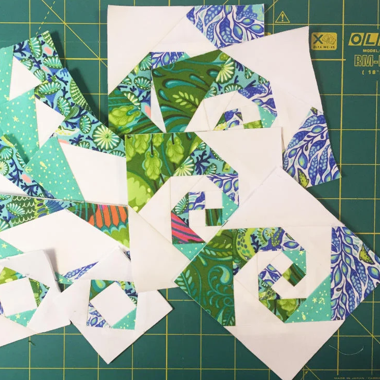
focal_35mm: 35
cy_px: 190
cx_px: 145
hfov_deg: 46.8
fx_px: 435
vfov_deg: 47.2
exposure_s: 1/33
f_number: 2.2
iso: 64
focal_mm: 4.2
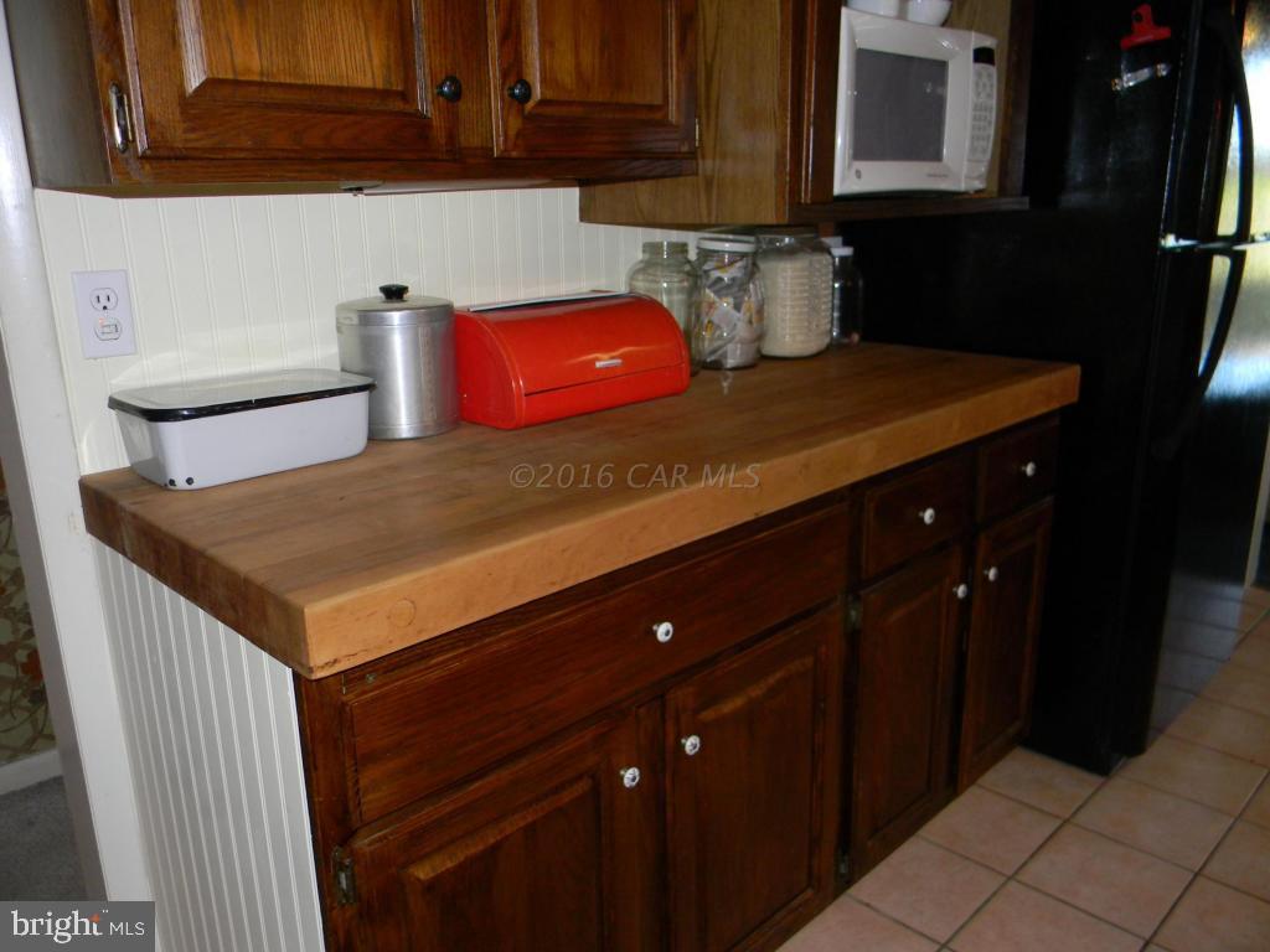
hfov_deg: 63.4
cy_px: 476
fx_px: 1027
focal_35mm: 28
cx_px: 635
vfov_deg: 49.7
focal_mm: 5
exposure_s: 1/26
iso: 200
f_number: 3.5
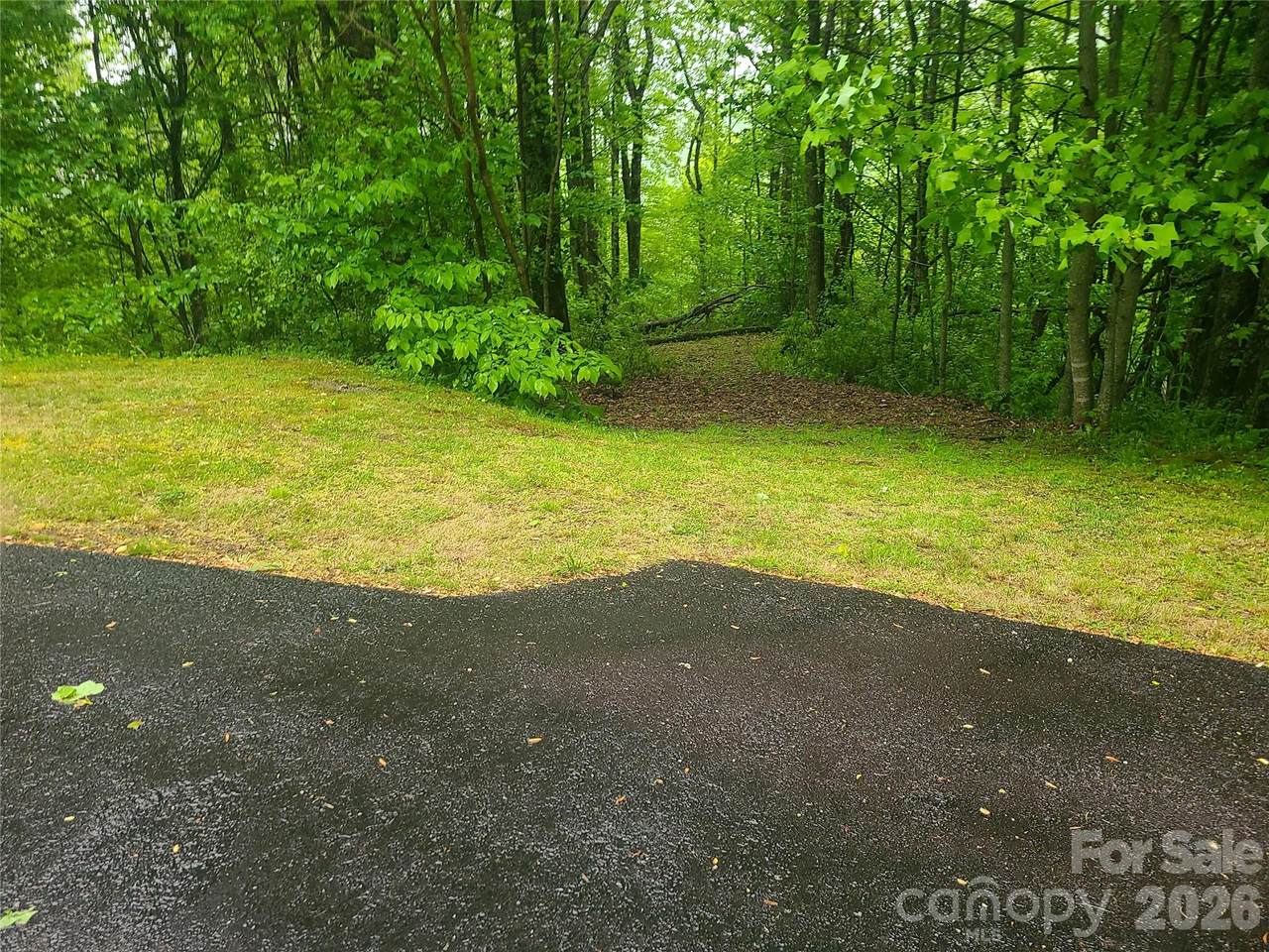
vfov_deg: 53.1
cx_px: 634
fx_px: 953
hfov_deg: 67.3
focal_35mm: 26
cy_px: 476
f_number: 1.8
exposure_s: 1/60
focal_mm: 5.4
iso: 100
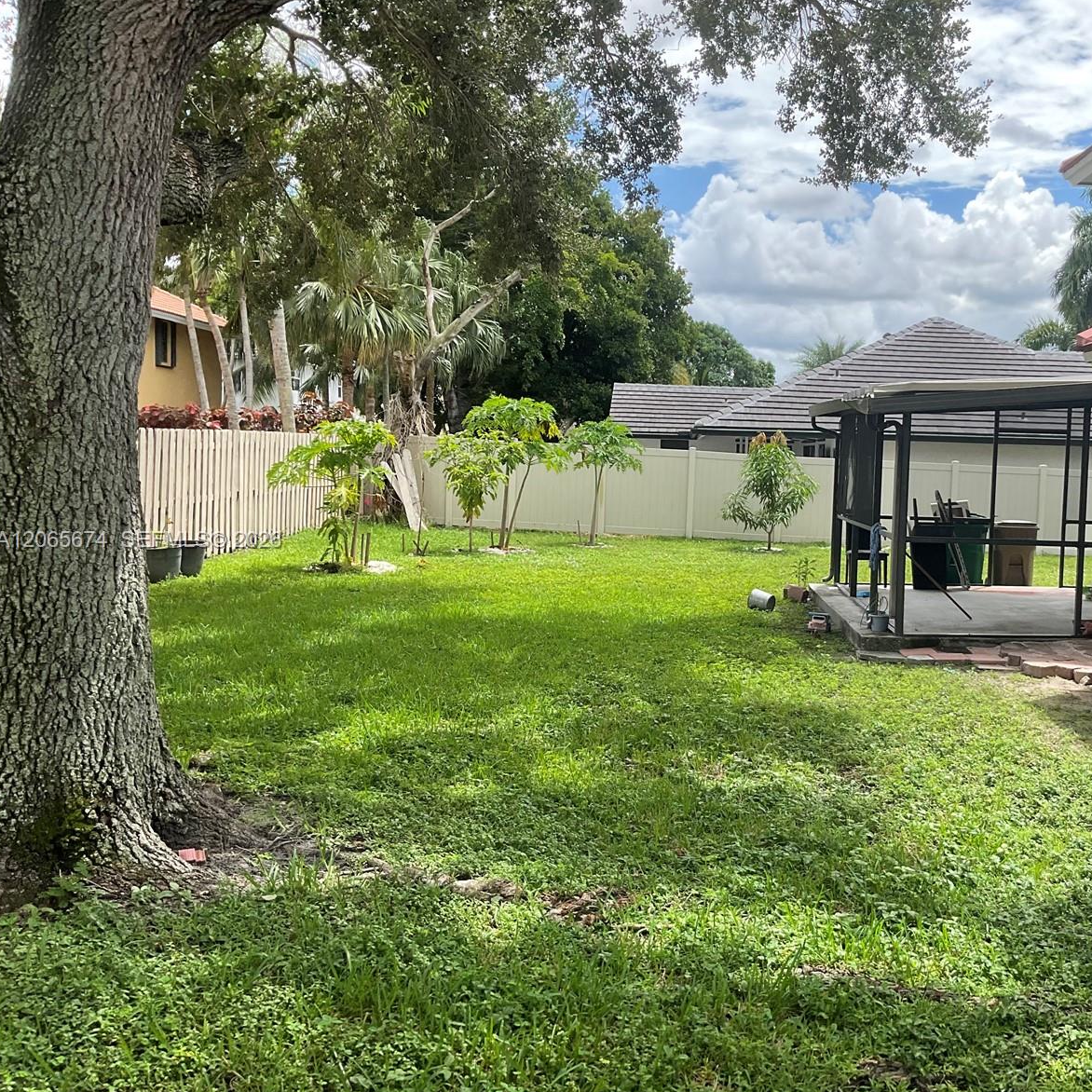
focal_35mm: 35
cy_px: 541
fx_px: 1249
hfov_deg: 46.4
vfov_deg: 47.2
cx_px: 737
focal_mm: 3
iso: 16
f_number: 1.8
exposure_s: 1/606
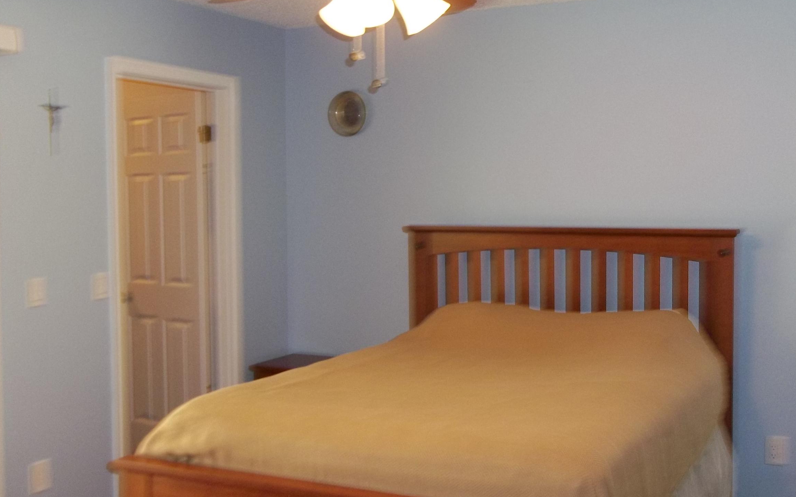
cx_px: 430
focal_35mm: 44
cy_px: 262
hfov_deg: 45.2
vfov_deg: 29.2
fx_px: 954
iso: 160
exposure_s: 1/30
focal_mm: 5.7
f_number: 2.9
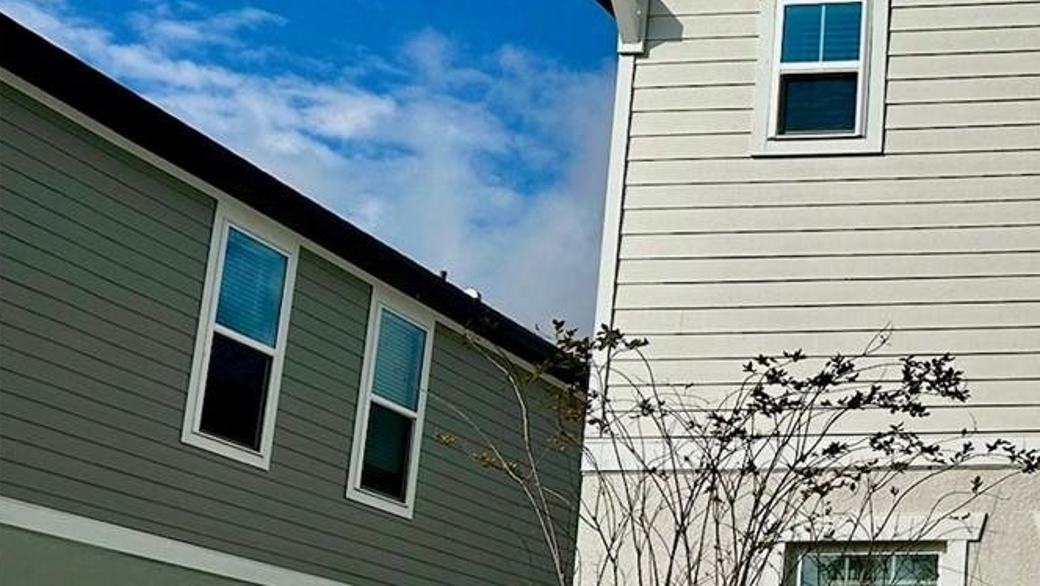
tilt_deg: +13.1
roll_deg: -1.6
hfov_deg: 28.9
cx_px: 1244
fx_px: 1738
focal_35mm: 63
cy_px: 448
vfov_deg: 19.0
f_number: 1.78
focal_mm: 6.86
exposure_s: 1/9709
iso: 80
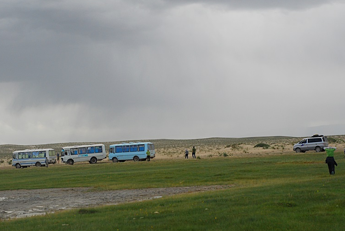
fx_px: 768
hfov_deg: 25.3
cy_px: 111
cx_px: 165
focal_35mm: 80
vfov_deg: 17.1
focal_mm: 50
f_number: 5.6
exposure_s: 1/2000
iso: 400
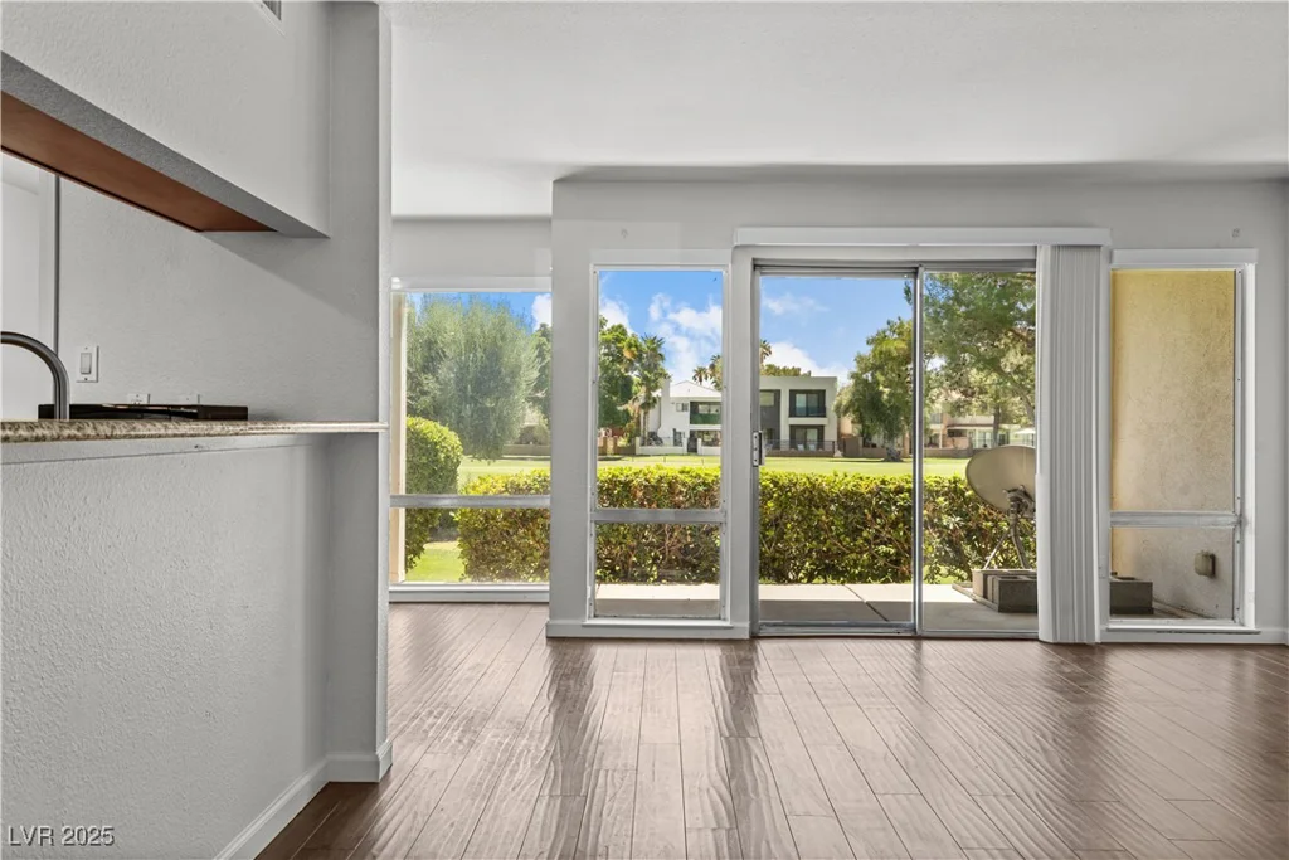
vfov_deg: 51.3
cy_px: 430
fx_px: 895
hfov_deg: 71.5
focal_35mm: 25
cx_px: 644
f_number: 9
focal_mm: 25
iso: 400
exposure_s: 1/13
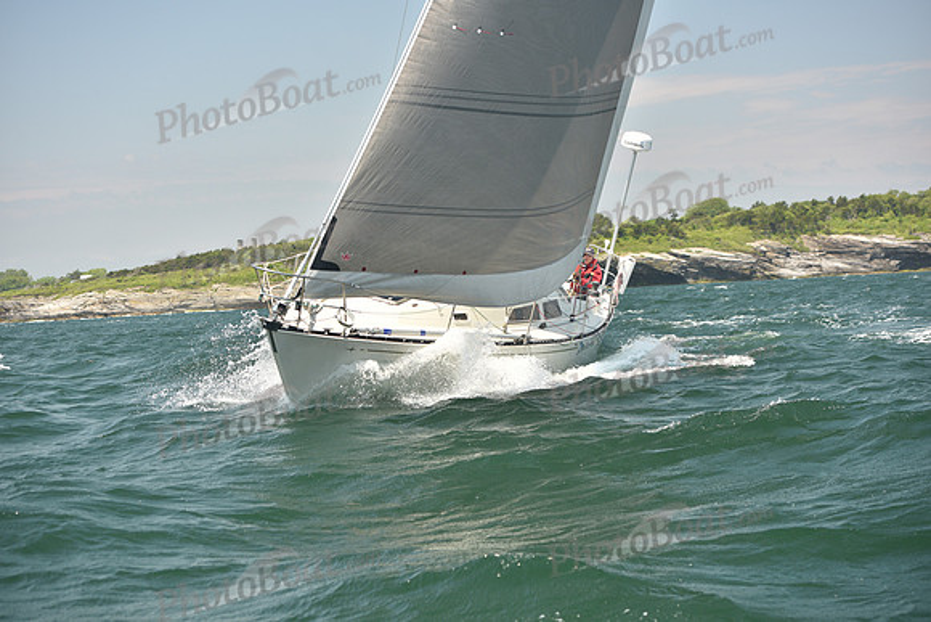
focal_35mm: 70
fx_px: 1811
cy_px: 311
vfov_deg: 19.5
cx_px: 466
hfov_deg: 28.8
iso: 250
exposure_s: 1/640
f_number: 4.5
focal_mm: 70
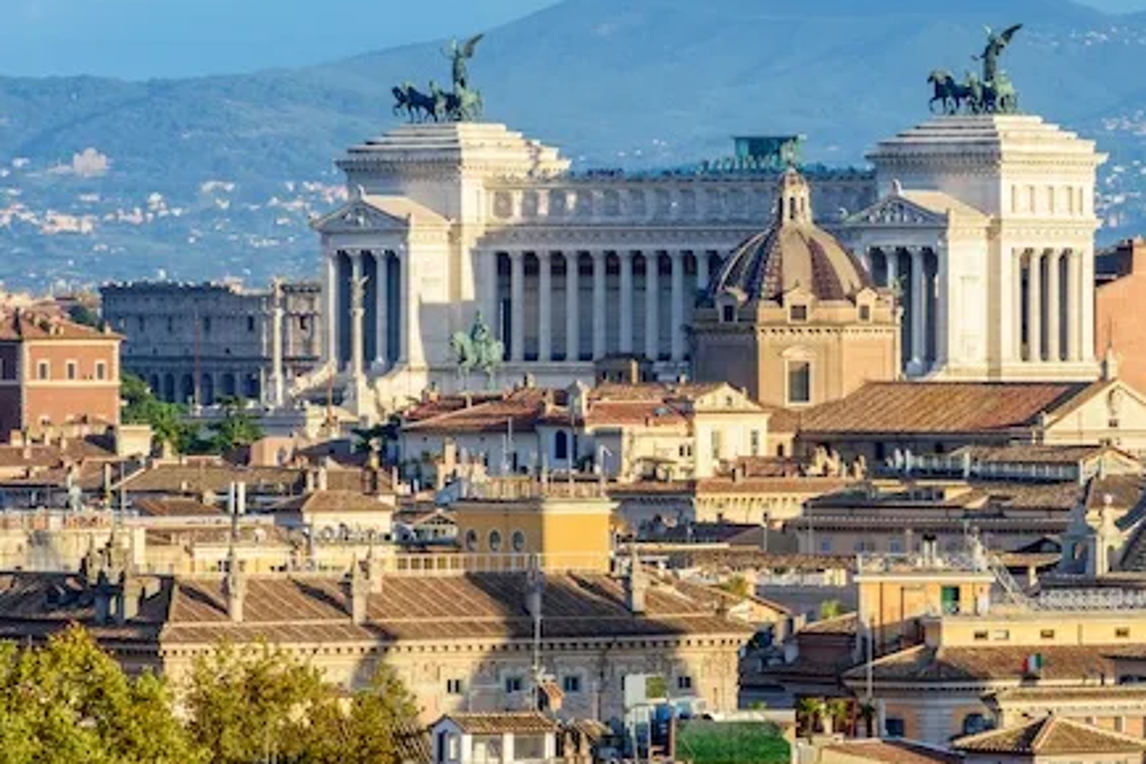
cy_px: 408
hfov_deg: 5.7
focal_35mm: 362
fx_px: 11523
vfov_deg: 3.8
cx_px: 840
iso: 160
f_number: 14
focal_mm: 140
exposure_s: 1/250
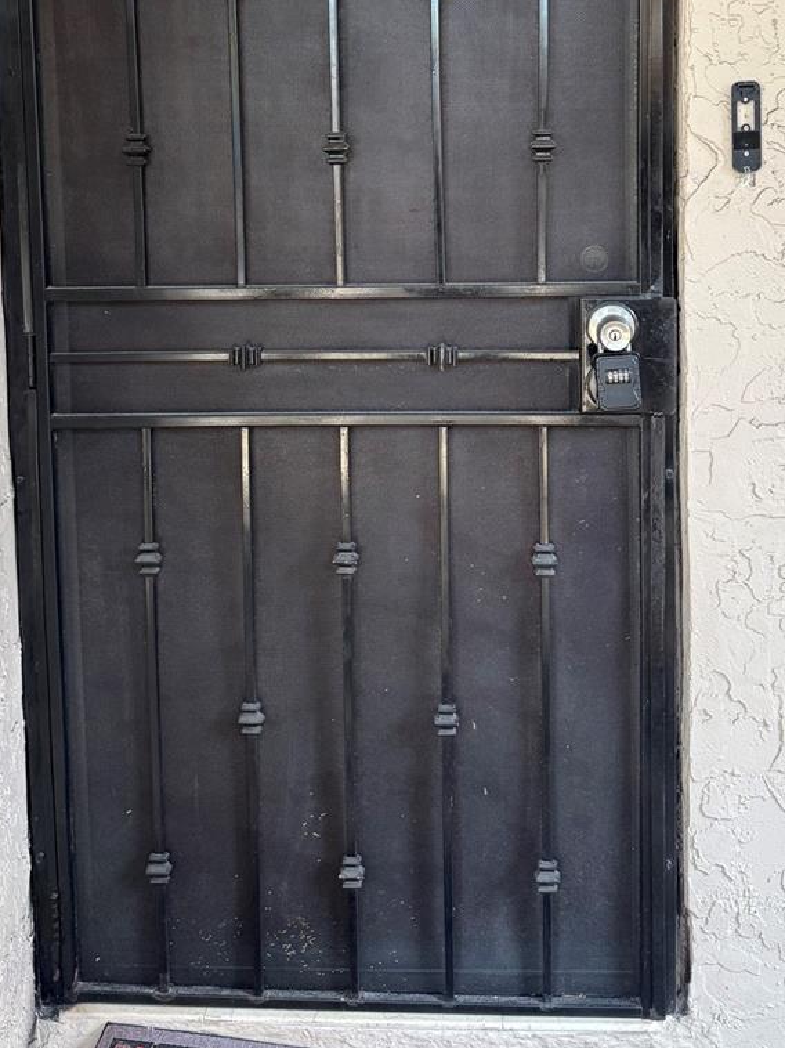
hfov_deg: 37.7
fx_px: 1150
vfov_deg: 46.6
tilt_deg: -5.2
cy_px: 221
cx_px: 412
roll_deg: +1.6
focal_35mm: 38
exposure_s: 1/121
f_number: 1.78
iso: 160
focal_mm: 6.76
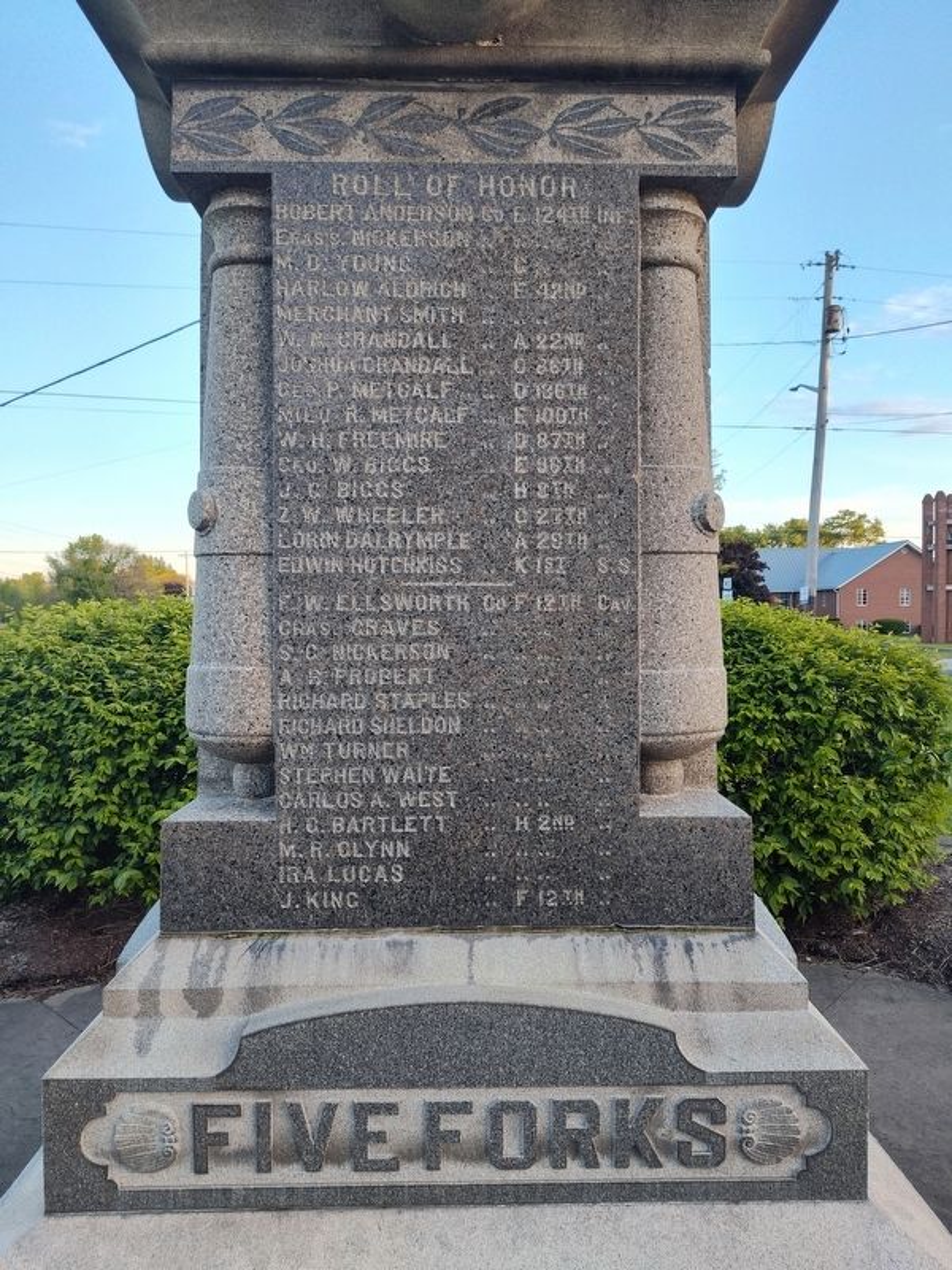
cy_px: 635
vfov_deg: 73.9
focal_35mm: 23
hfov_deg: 58.9
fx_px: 843
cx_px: 476
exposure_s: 1/120
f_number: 1.8
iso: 134
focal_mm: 5.56
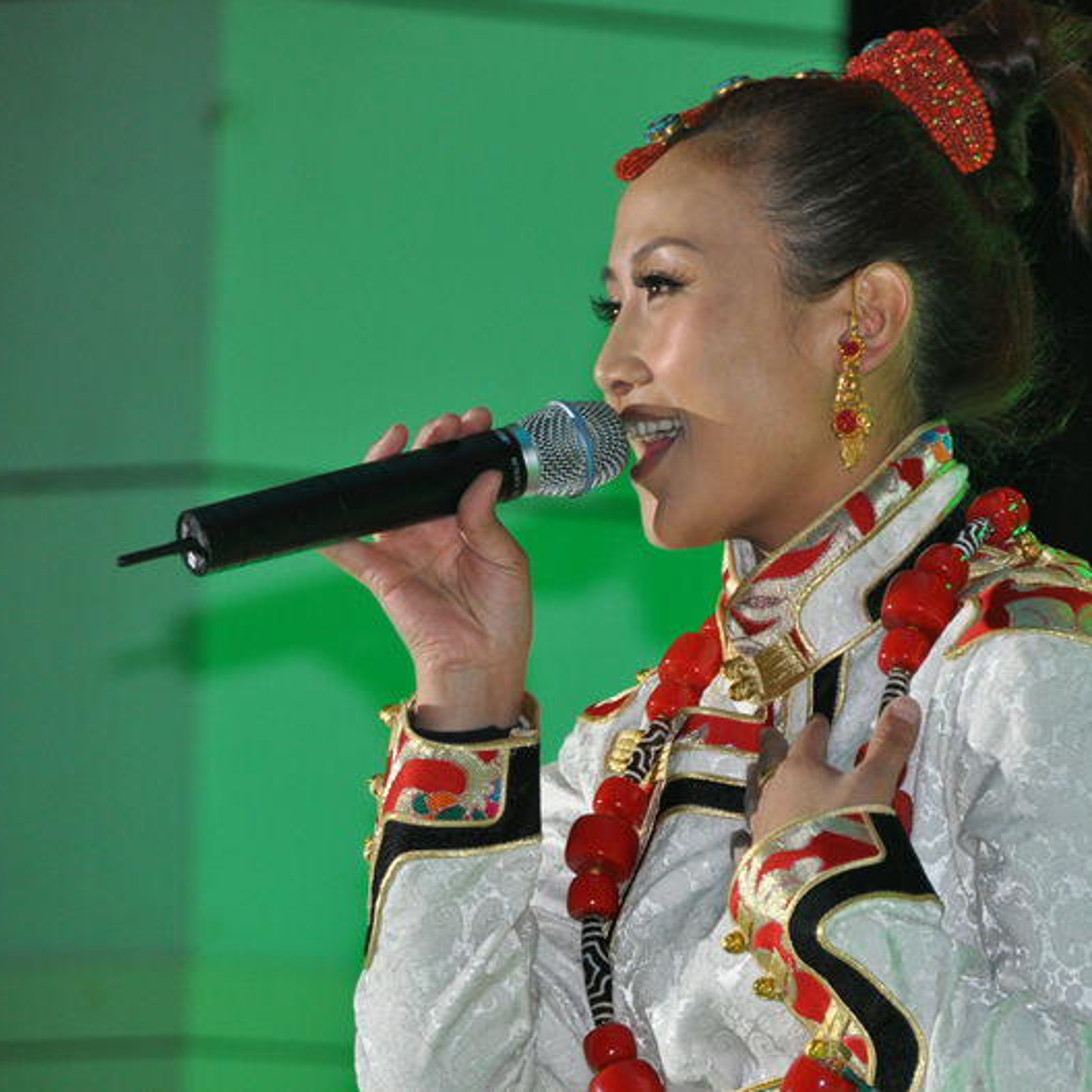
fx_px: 13776
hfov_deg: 4.5
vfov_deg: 4.5
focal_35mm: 386
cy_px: 545
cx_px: 769
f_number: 6.3
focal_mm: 200
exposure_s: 1/60
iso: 800
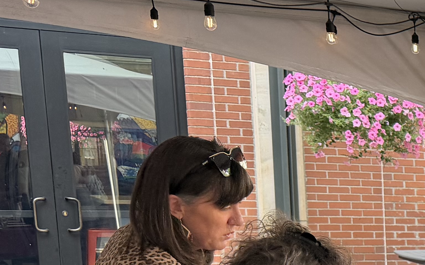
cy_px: 414
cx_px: 739
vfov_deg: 12.9
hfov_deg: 18.0
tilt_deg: -12.0
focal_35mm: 95
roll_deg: -1.2
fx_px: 1100
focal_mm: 6.76
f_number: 1.78
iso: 100
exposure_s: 1/307
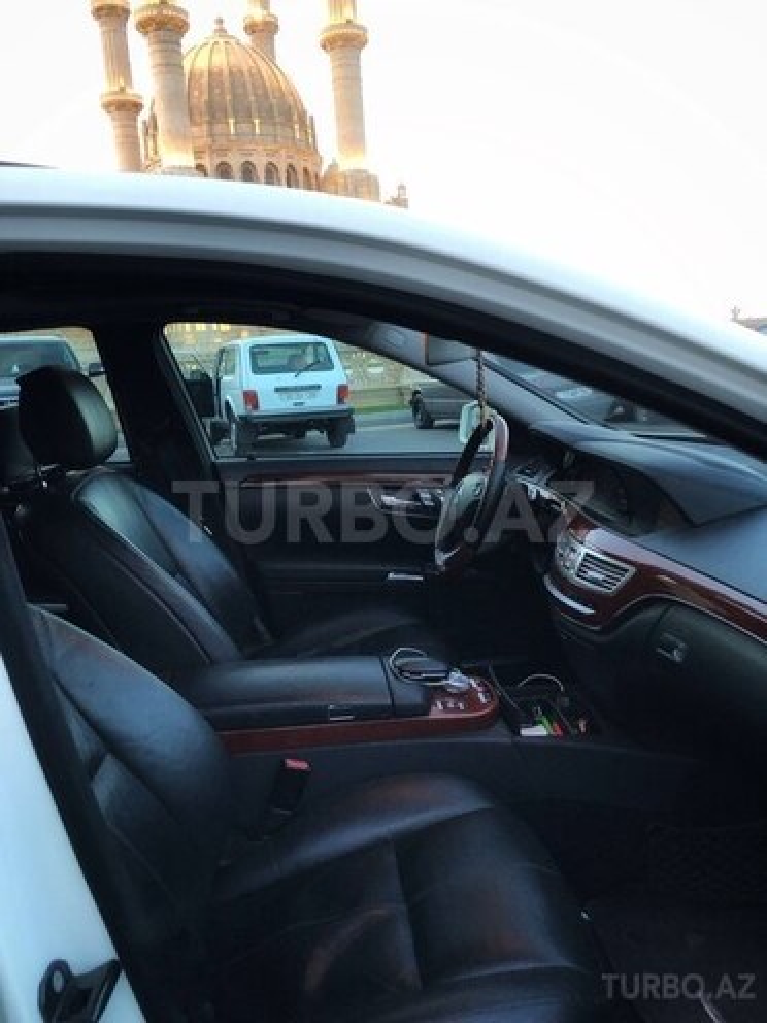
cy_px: 512
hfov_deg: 49.7
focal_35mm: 28
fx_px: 827
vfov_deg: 63.4
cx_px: 384
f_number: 1.8
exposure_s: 1/25
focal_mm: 4
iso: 32
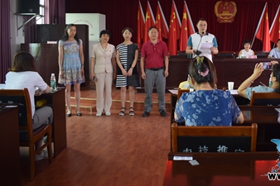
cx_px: 205
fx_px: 311
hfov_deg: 47.0
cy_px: 57
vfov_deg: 33.0
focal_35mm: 40
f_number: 4
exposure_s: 1/60
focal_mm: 18
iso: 400
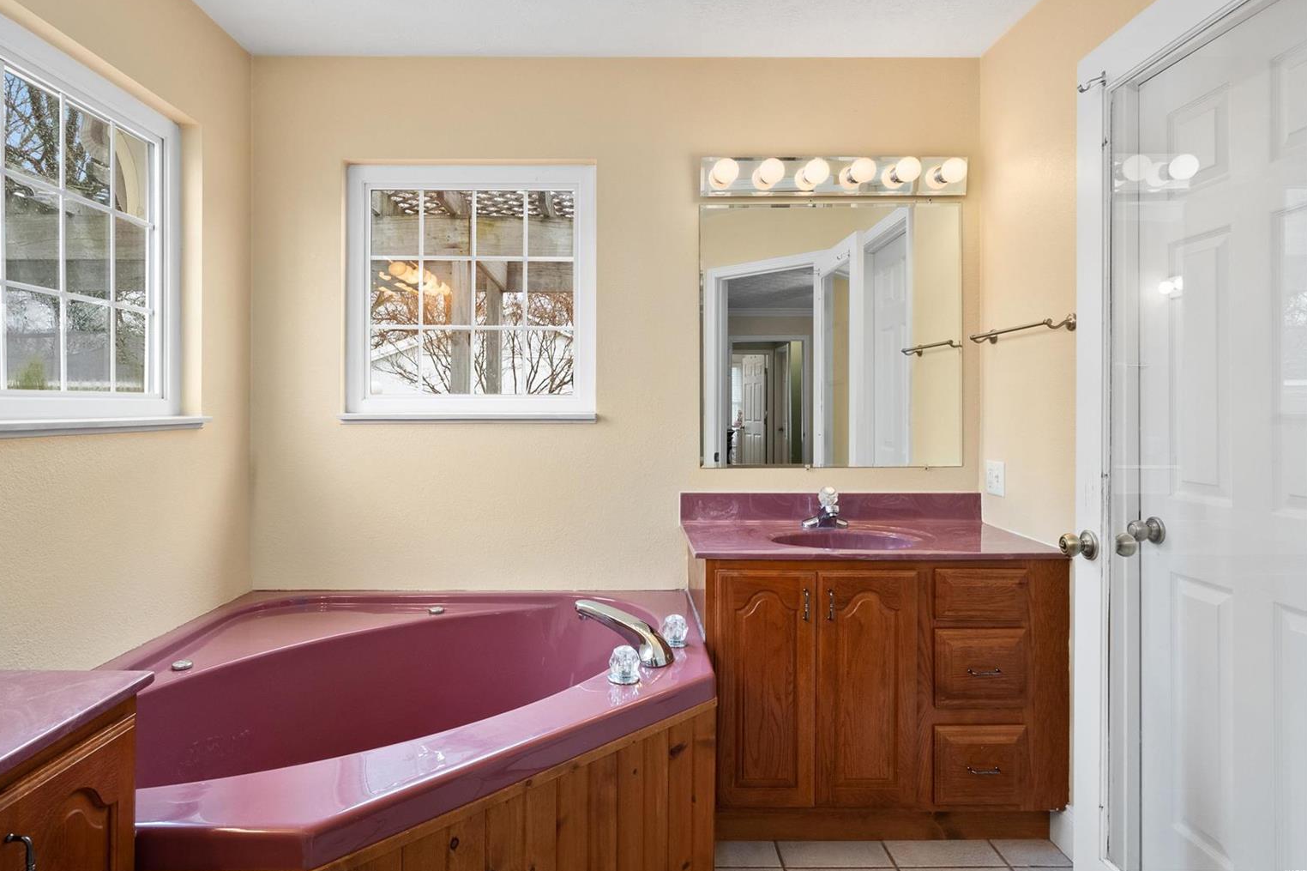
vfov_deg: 59.4
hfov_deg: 81.2
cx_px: 624
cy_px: 421
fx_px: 762
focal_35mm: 21
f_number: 8
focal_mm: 10
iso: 400
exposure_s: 1/8
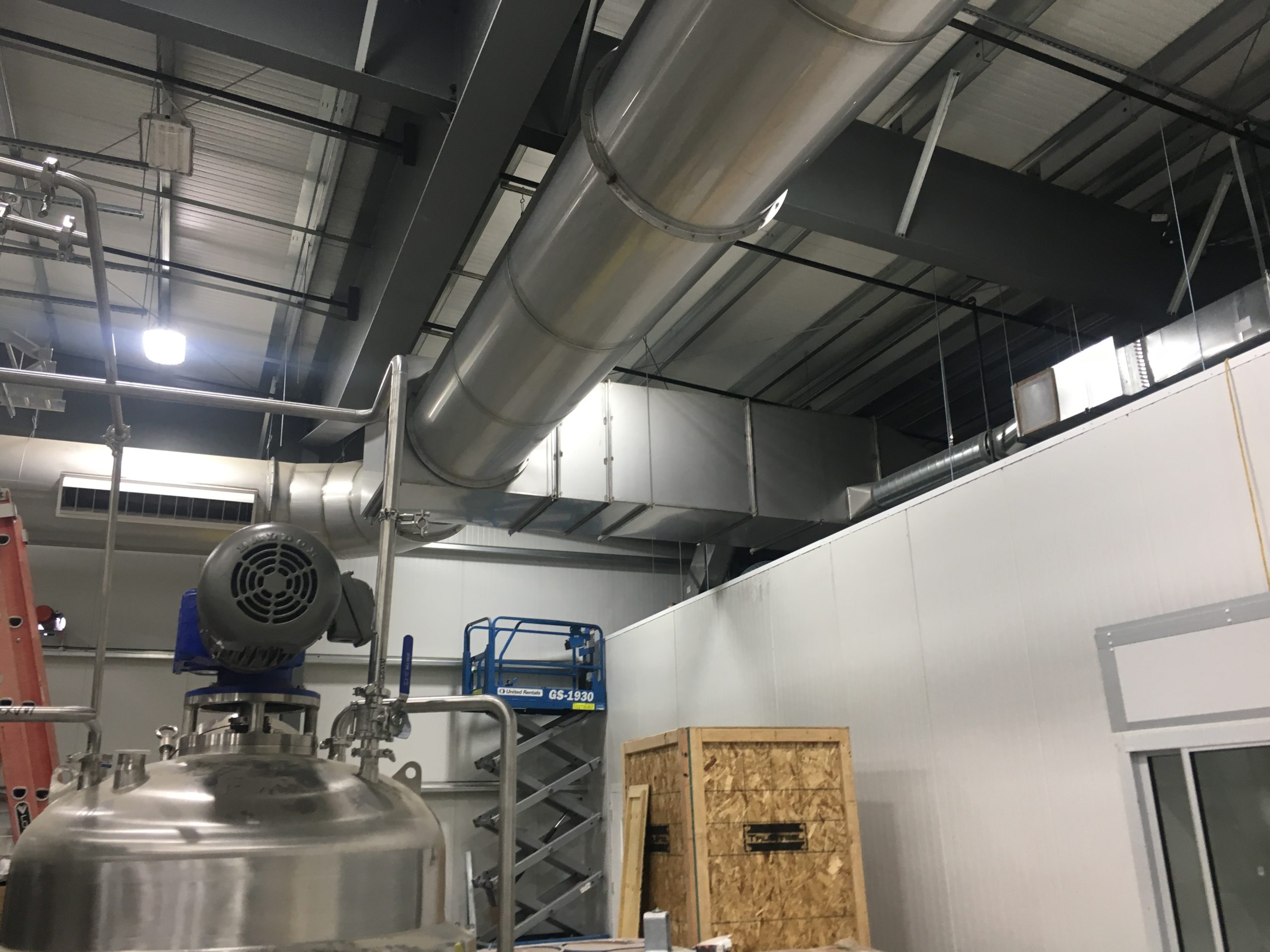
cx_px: 635
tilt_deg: +19.7
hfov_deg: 61.7
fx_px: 1064
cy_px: 476
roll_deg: +1.0
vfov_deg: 48.2
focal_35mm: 29
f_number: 2.2
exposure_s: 1/30
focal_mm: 4.15
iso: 32
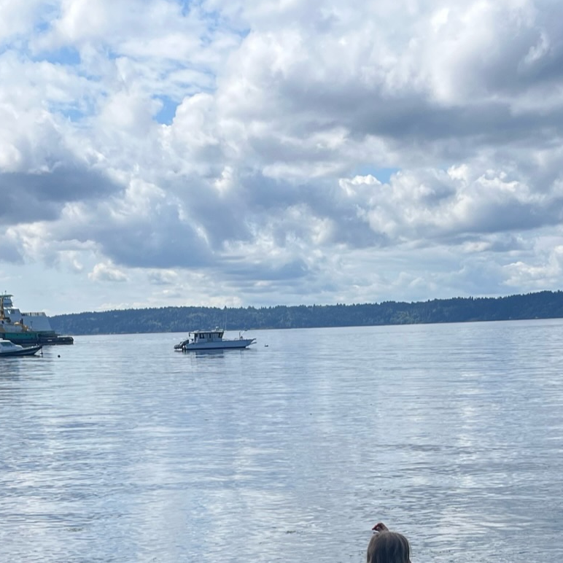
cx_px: 391
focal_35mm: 61
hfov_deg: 27.9
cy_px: 554
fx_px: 1122
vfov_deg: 26.7
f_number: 1.6
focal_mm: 5.1
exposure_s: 1/3876
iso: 50
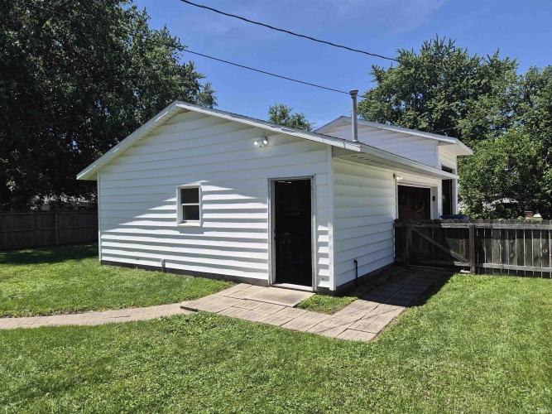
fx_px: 367
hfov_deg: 73.9
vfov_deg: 58.9
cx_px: 276
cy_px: 207
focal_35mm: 23
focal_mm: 5.4
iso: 25
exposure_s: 1/1668
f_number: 1.8
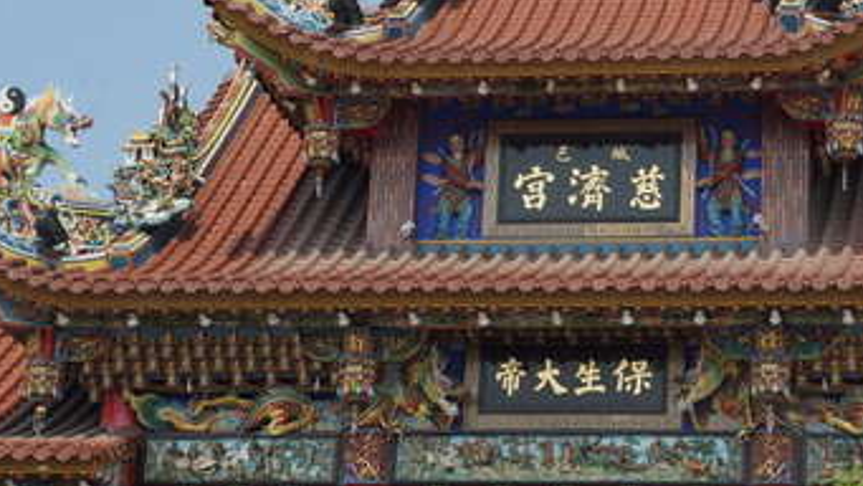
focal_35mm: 118
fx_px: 2701
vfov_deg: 10.3
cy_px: 133
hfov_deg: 18.1
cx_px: 620
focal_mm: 40
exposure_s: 1/320
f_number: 9
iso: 100
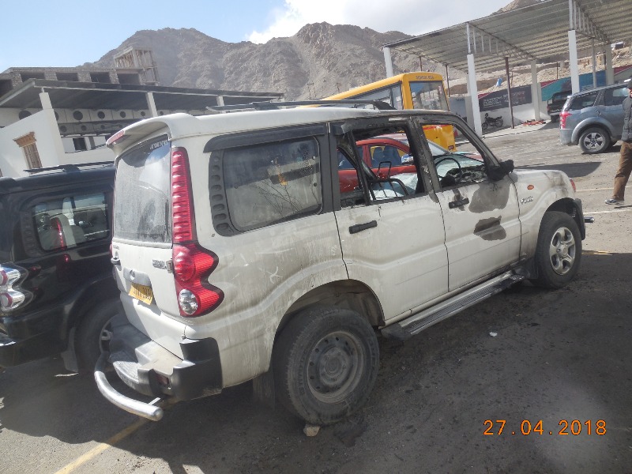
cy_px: 237
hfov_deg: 69.4
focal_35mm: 25
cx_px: 316
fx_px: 456
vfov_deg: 54.9
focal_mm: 4.5
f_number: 3.1
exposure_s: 1/1250
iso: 125
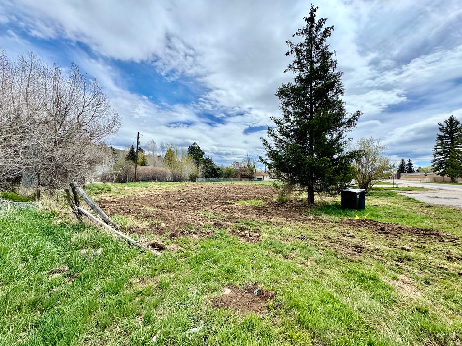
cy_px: 173
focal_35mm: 14
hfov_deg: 102.1
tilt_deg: +1.7
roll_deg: -0.2
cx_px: 231
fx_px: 187
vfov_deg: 85.7
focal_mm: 2.22
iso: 50
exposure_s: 1/3106
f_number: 2.2
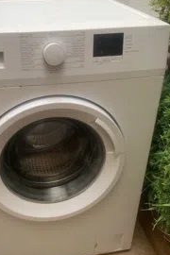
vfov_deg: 48.2
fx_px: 283
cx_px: 46
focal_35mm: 40
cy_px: 106
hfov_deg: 32.9
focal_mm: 4.25
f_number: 1.8
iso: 80
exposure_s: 1/122
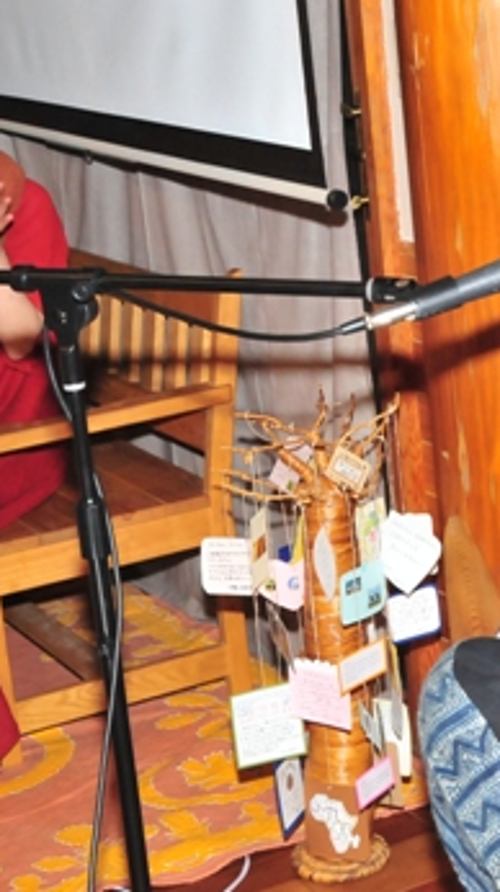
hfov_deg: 12.9
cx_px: 428
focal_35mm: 93
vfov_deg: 22.9
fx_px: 2197
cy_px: 414
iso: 1600
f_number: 10
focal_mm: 32
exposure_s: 1/60
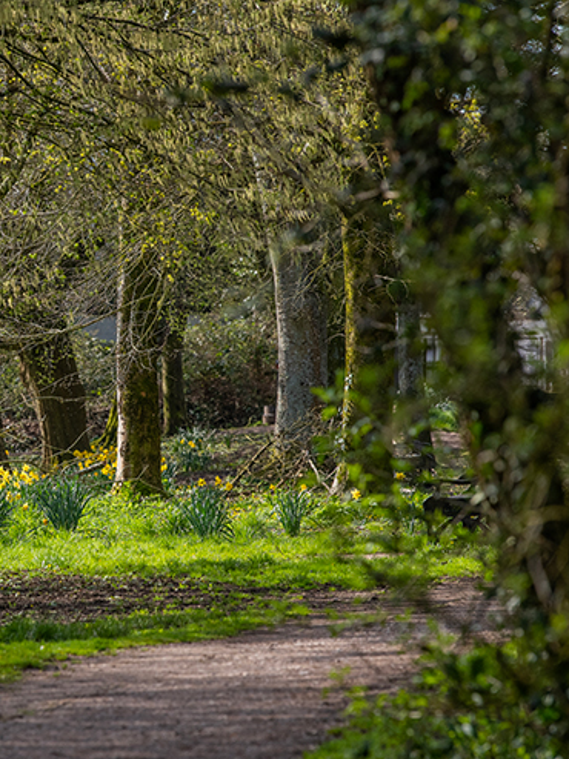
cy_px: 361
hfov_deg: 4.5
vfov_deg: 6.1
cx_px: 2
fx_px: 7173
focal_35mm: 327
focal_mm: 200
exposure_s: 1/1000
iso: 400
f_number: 5.6
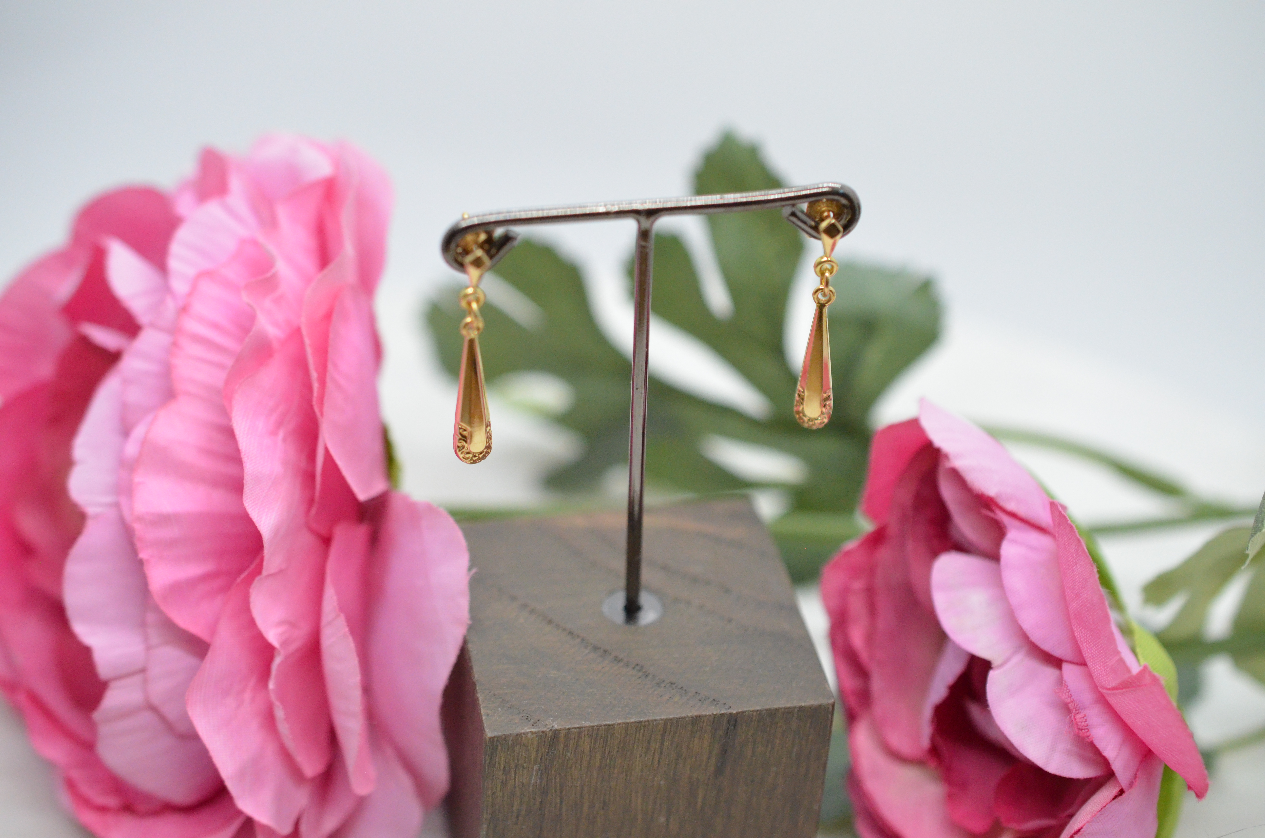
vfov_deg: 22.5
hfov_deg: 33.5
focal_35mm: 60
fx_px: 2104
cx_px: 632
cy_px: 419
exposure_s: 1/2000
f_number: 4
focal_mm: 40
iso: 3200
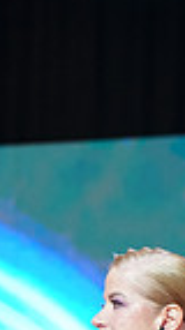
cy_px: 524
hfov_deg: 2.7
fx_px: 3906
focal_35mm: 446
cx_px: 1
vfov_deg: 4.8
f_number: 4
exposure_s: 1/200
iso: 2000
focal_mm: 105
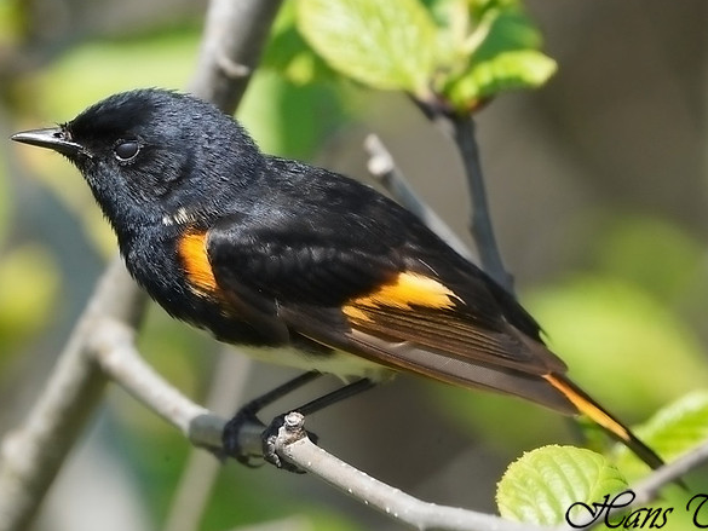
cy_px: 258
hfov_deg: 1.3
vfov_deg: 1.0
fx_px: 31954
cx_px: 303
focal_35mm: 1562
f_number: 14
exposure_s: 1/2000
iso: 6400
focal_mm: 1188
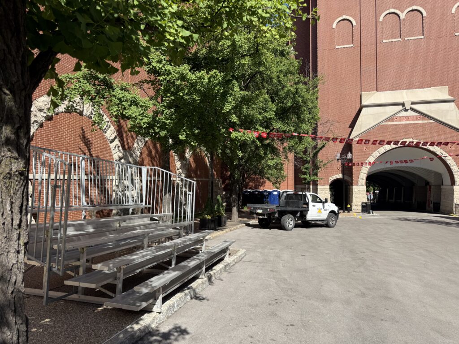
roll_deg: +0.1
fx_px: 318
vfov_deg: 56.8
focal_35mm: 24
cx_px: 230
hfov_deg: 71.6
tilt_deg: +1.5
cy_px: 172
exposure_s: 1/3145
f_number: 1.78
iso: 80
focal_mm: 6.76
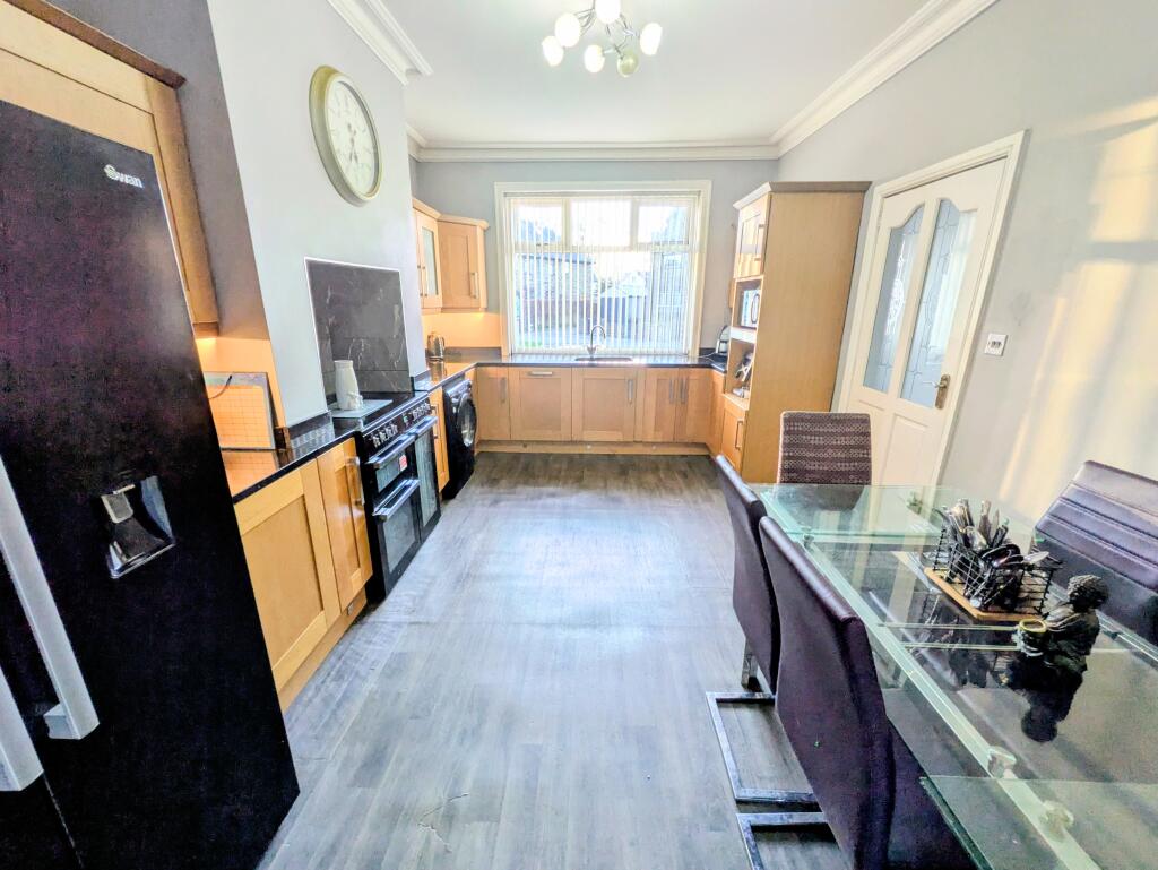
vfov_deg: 85.7
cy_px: 435
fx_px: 469
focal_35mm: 14
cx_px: 579
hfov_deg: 102.0
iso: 79
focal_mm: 1.83
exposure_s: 1/33.3
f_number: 2.2
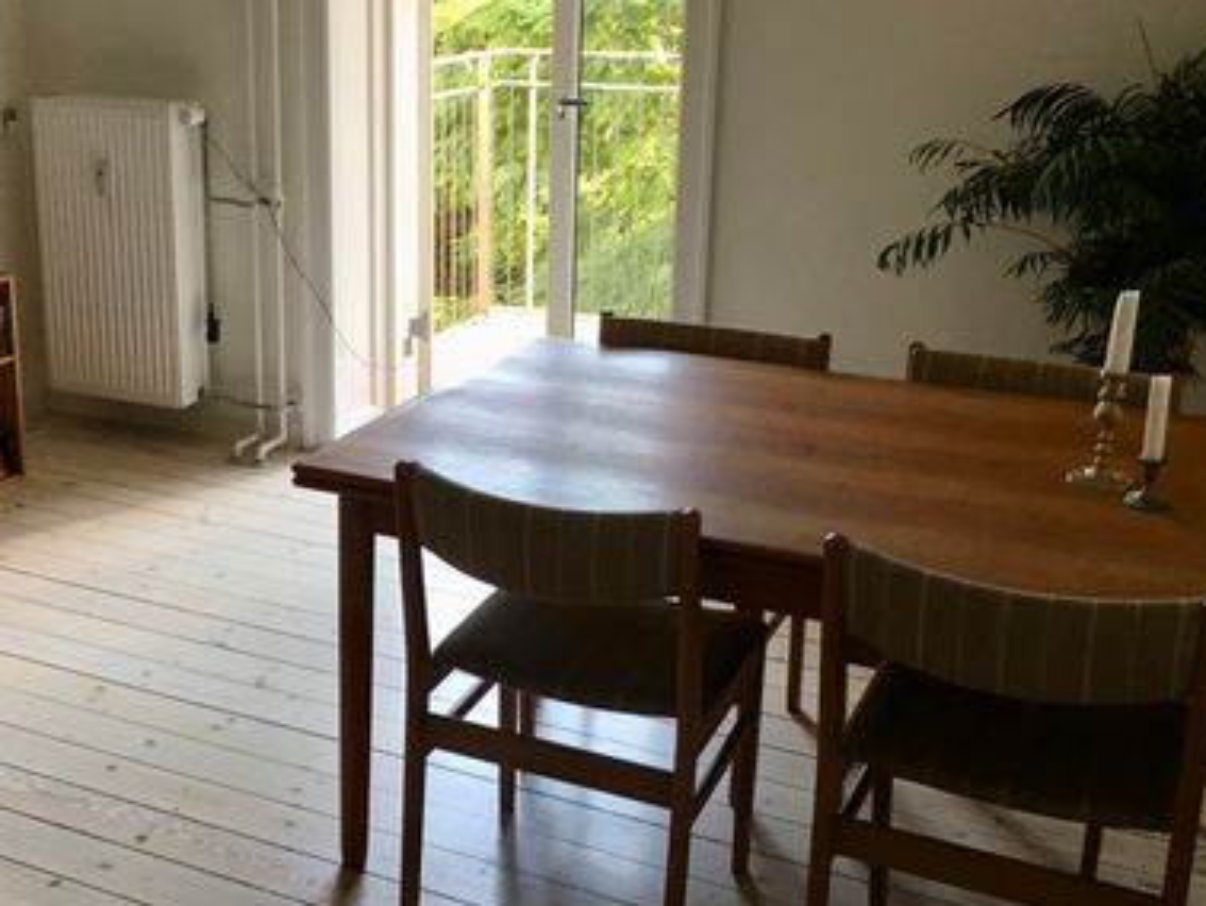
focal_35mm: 46
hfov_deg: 40.5
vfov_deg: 31.5
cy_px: 408
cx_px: 370
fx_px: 1604
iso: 25
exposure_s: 1/33
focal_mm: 4.15
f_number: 2.2
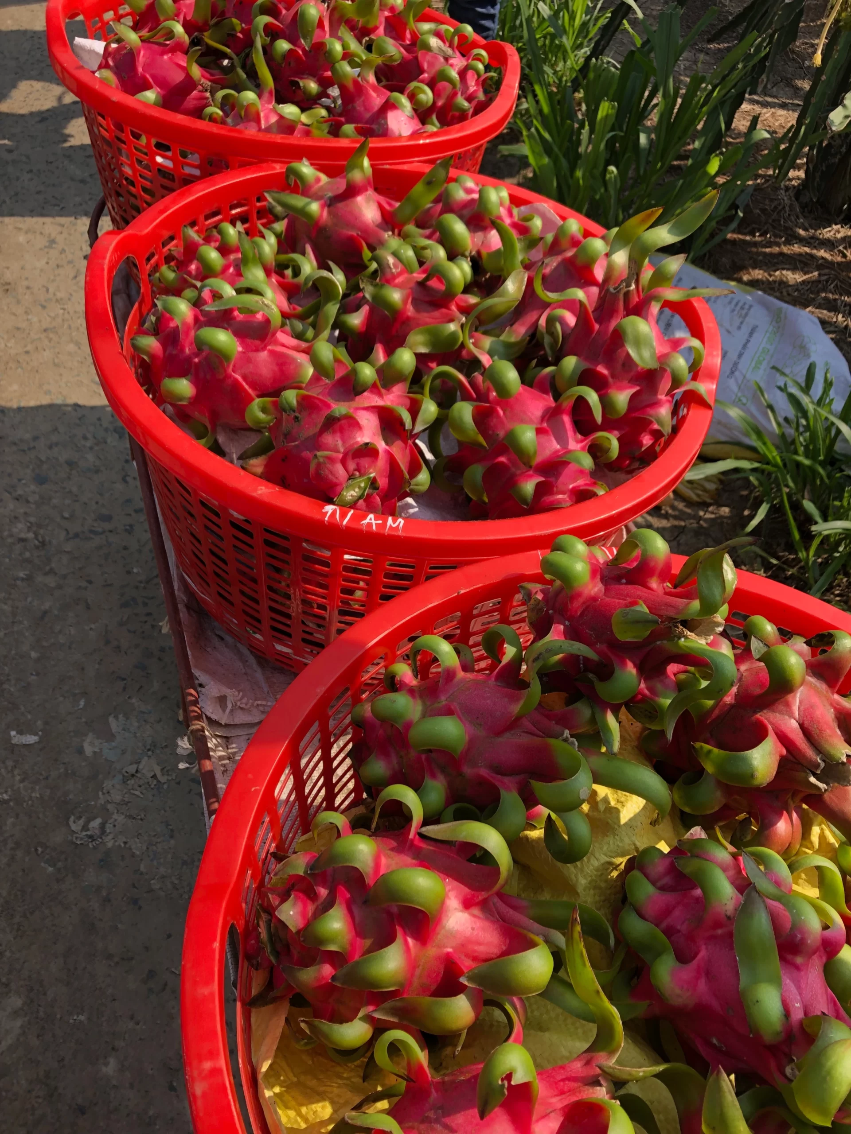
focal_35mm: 28
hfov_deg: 49.7
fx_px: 918
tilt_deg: -51.0
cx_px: 426
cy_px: 567
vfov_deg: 63.4
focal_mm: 3.99
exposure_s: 1/857
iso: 20
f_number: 1.8
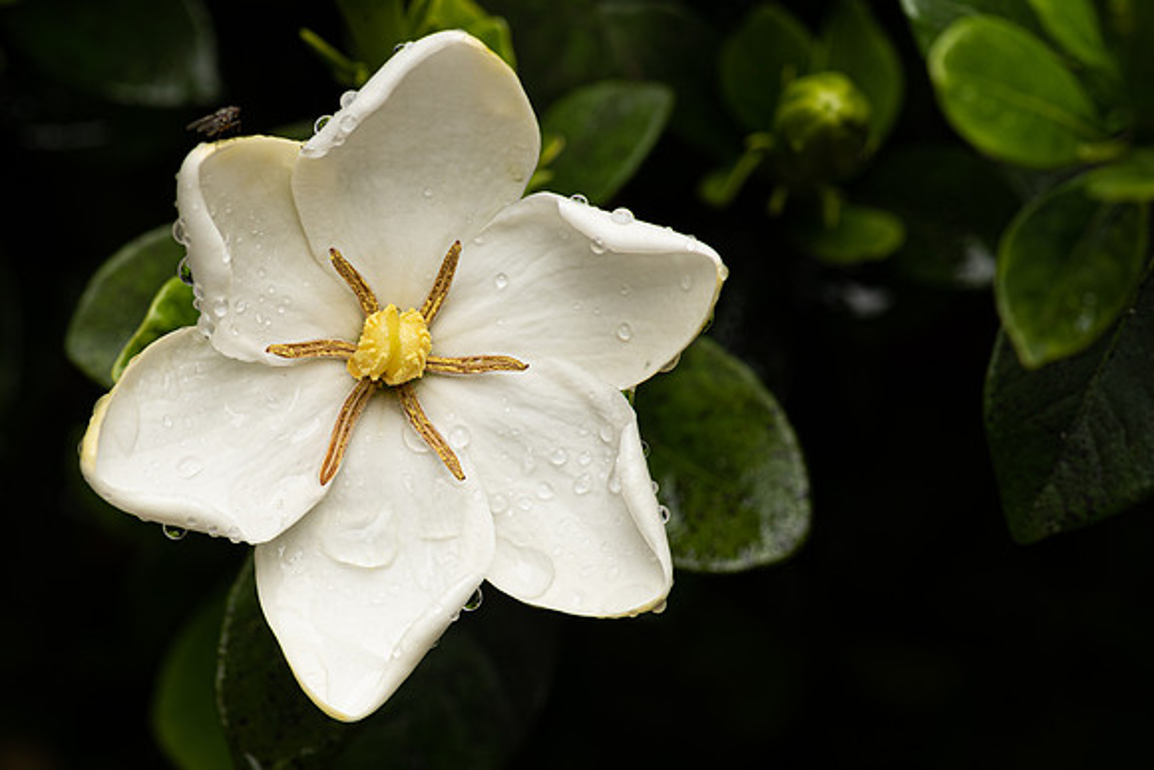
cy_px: 457
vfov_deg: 8.9
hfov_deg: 13.3
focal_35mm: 154
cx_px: 400
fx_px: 4940
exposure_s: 1/40
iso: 100
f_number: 13
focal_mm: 105
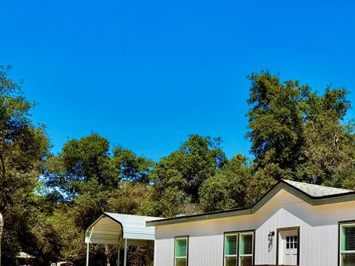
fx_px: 554
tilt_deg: +3.1
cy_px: 245
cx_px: 296
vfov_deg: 26.0
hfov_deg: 34.2
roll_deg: -0.8
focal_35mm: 54
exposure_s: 1/10309
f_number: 1.78
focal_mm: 6.76
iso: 80
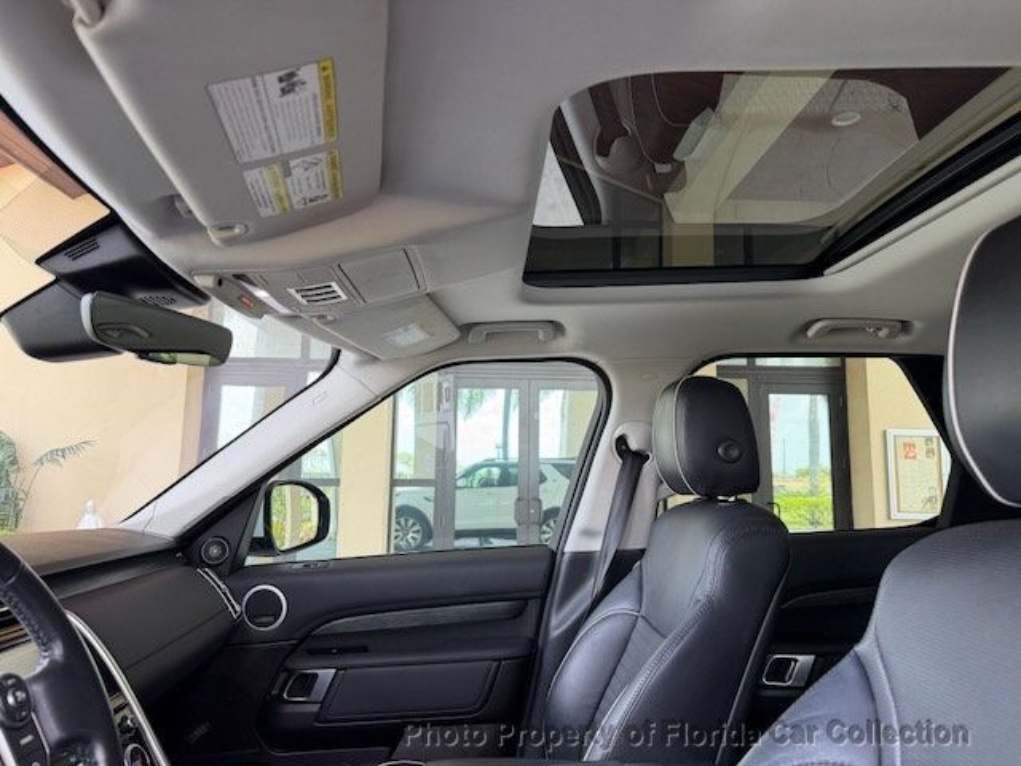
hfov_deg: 71.6
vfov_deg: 56.8
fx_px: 708
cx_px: 510
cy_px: 383
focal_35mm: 24
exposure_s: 1/121
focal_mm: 6.76
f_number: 1.78
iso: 64
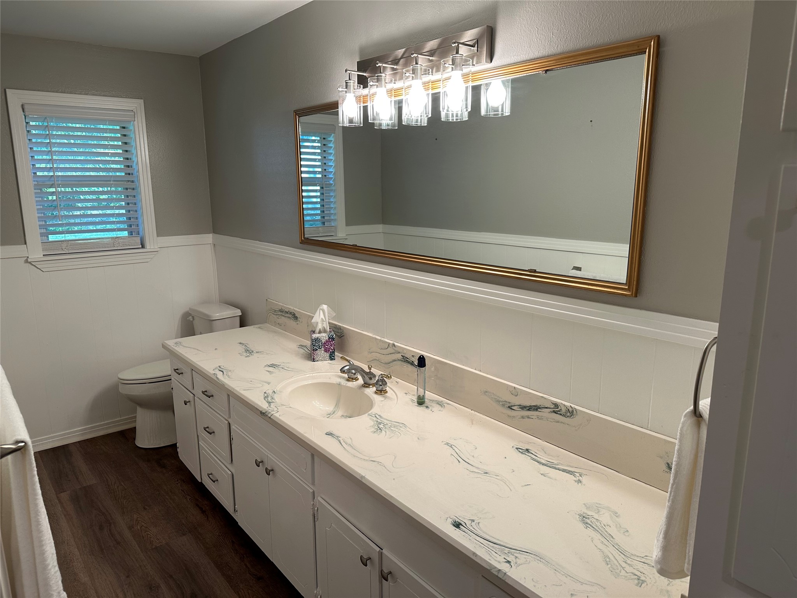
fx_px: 553
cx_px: 398
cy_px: 299
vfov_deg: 56.8
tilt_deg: -11.8
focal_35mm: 24
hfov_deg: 71.6
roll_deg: +0.3
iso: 100
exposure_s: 1/120
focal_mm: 6.86
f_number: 1.78
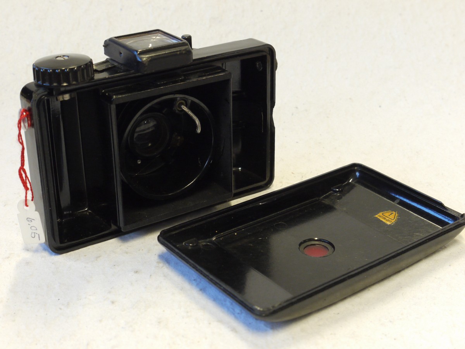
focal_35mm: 60
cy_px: 174
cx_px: 232
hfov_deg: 32.2
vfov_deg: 24.4
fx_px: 806
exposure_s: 1/20
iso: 800
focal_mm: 30
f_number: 8
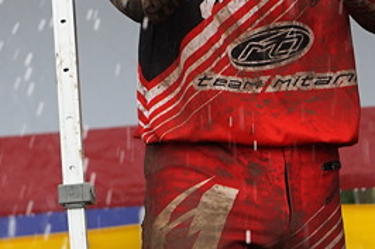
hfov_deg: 5.3
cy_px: -71
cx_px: 156
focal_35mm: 391
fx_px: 4070
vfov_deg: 3.5
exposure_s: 1/200
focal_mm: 88
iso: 200
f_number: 4
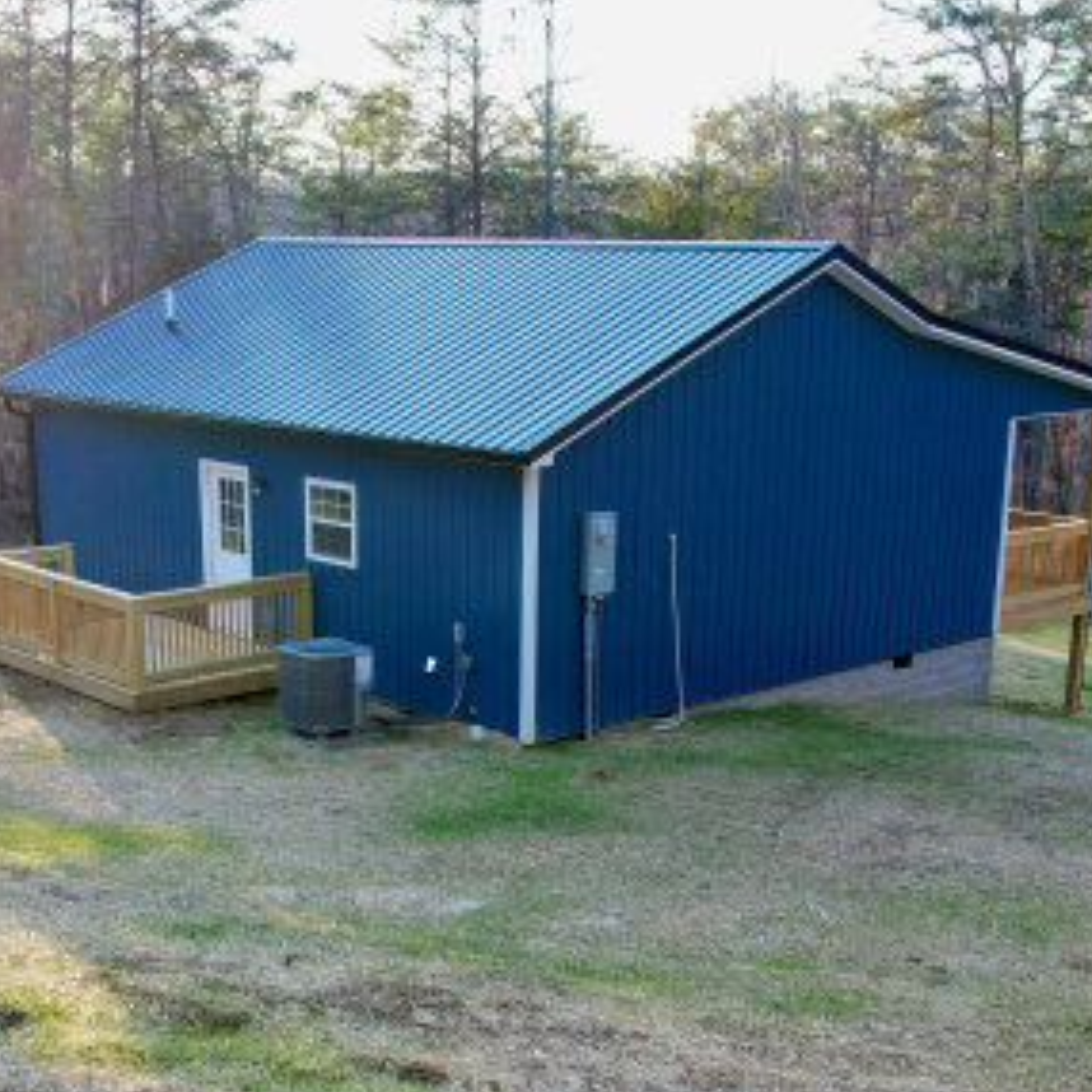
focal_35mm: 49
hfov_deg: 34.6
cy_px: 817
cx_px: 477
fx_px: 1749
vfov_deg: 34.0
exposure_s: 1/160
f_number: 2.8
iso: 100
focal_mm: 8.38
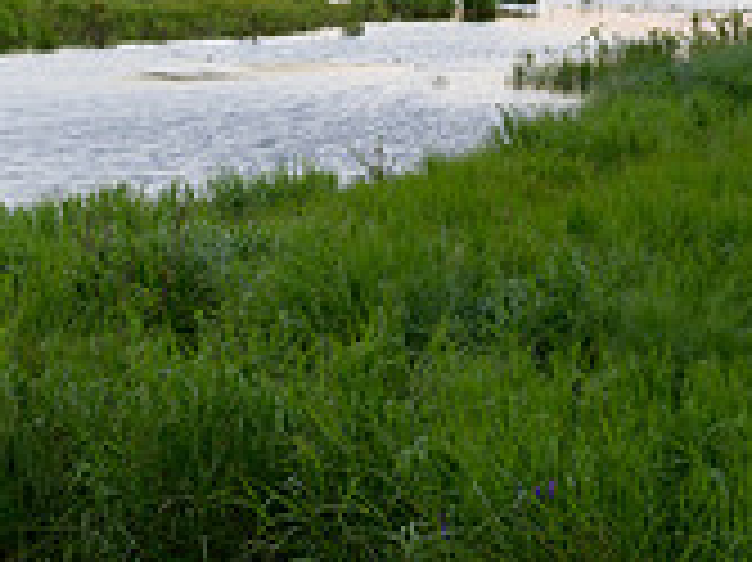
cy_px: -164
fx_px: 2909
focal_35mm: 134
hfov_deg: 14.1
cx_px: -257
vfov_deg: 10.8
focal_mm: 40
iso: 100
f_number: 14
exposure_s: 1
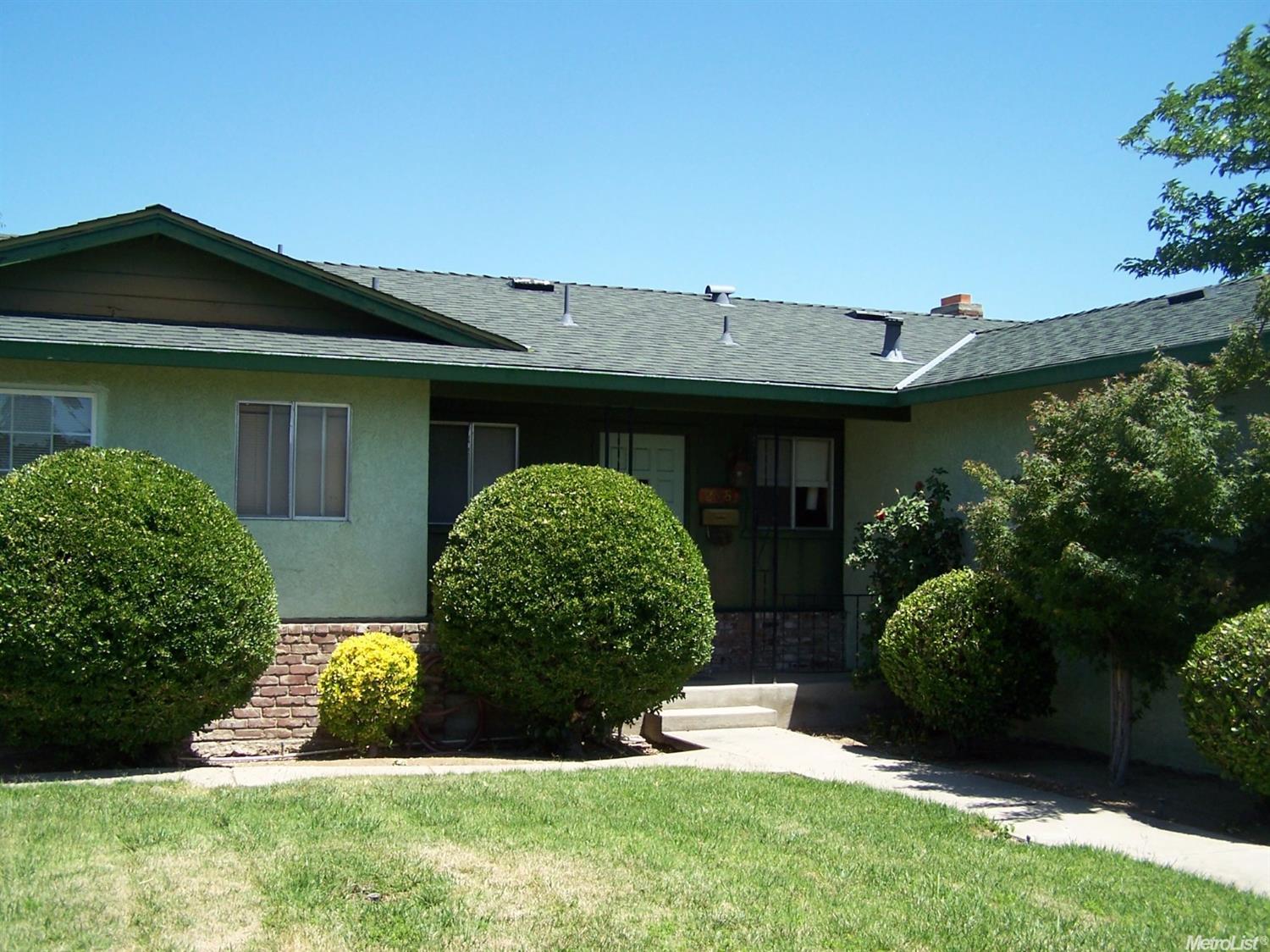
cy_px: 476
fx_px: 1394
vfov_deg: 37.7
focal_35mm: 38
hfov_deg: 49.0
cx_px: 635
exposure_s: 1/800
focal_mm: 6.3
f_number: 2.8
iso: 80
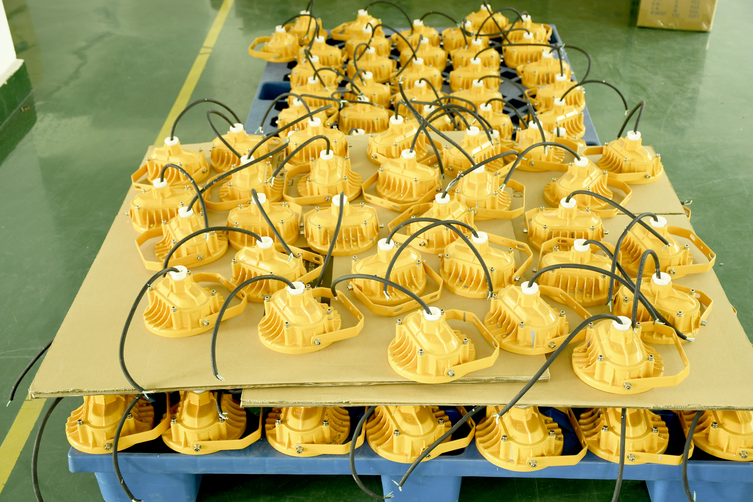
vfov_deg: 28.1
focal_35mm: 48
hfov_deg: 41.1
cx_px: 376
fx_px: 1004
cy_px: 251
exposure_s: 1/13
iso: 250
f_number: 4
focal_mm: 32
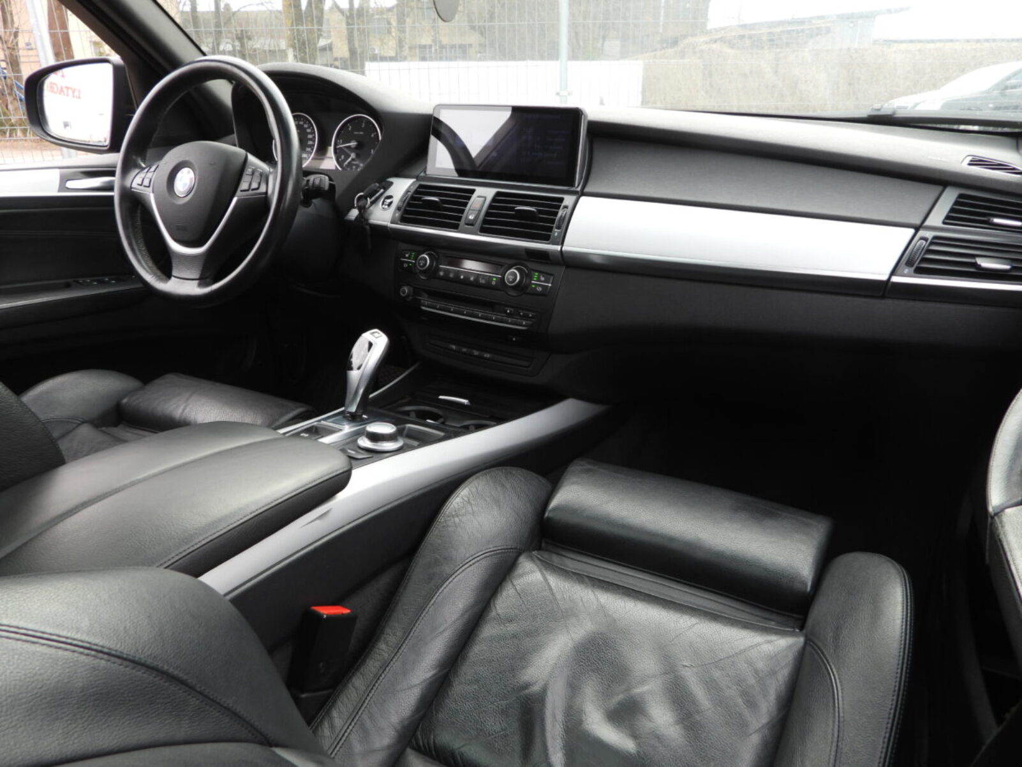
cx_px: 511
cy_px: 384
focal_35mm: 24
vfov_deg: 56.8
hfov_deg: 71.6
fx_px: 709
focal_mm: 4.3
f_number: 2.8
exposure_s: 1/125
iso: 100
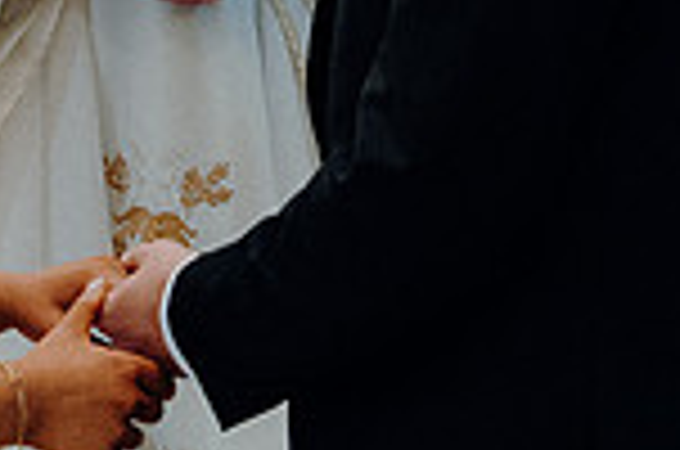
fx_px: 4863
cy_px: -106
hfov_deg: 8.0
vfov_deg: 5.3
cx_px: 252
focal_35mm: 258
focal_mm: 45
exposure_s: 1/160
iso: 2500
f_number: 3.5
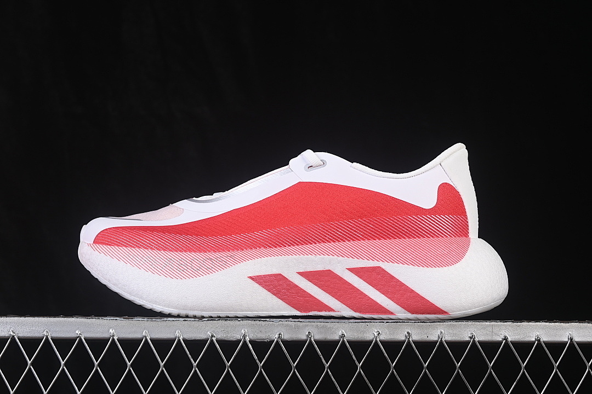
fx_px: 1233
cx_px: 296
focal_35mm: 75
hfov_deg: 27.0
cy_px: 197
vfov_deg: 18.2
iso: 160
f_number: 8
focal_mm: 50
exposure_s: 1/80
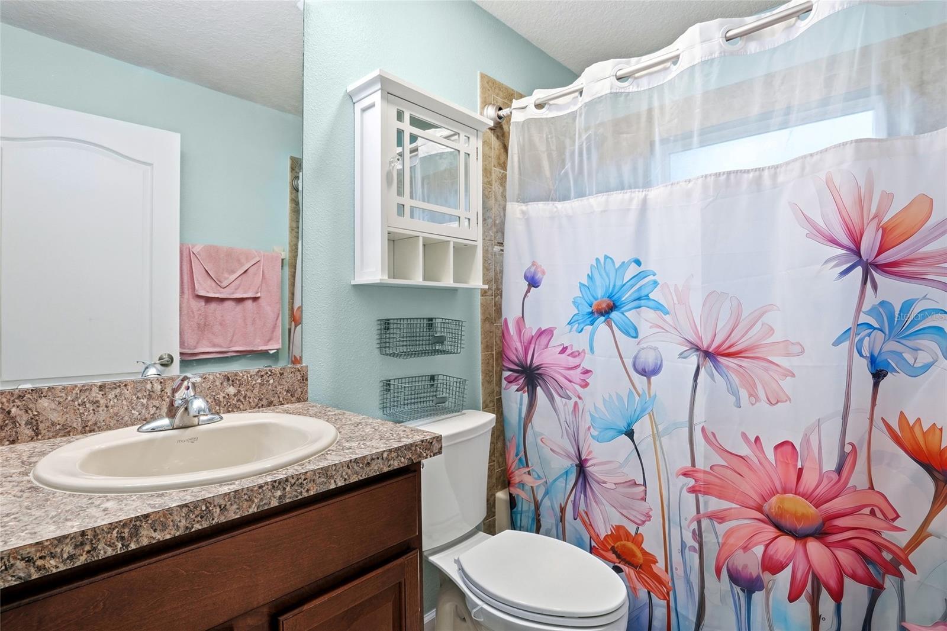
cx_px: 474
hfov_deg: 95.0
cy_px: 316
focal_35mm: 16
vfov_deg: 72.0
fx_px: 434
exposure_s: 1/250
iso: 400
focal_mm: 11
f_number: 8
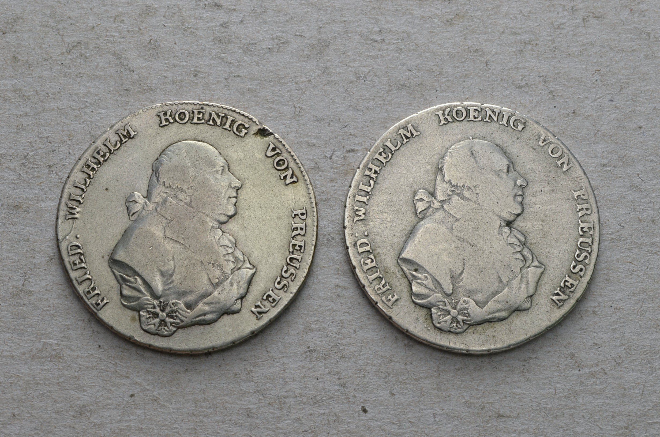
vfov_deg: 18.8
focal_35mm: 72
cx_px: 330
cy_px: 218
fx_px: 1317
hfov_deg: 28.1
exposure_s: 1/200
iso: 400
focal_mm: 48
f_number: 14
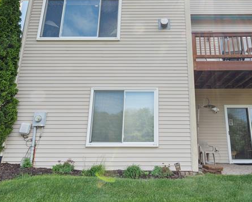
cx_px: 154
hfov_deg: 58.2
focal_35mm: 30
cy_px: 71
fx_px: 224
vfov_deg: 47.9
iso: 100
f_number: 11
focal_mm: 14
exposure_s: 1/40
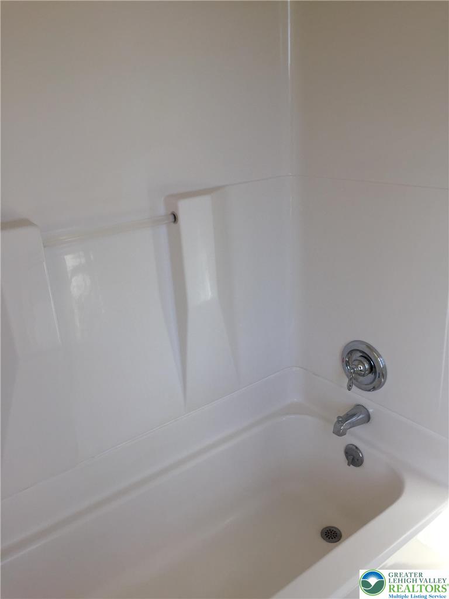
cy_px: 300
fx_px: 502
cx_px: 224
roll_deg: +4.5
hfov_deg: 48.2
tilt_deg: -20.2
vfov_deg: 61.7
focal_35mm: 29
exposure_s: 1/455
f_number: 2.2
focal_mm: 4.15
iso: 32
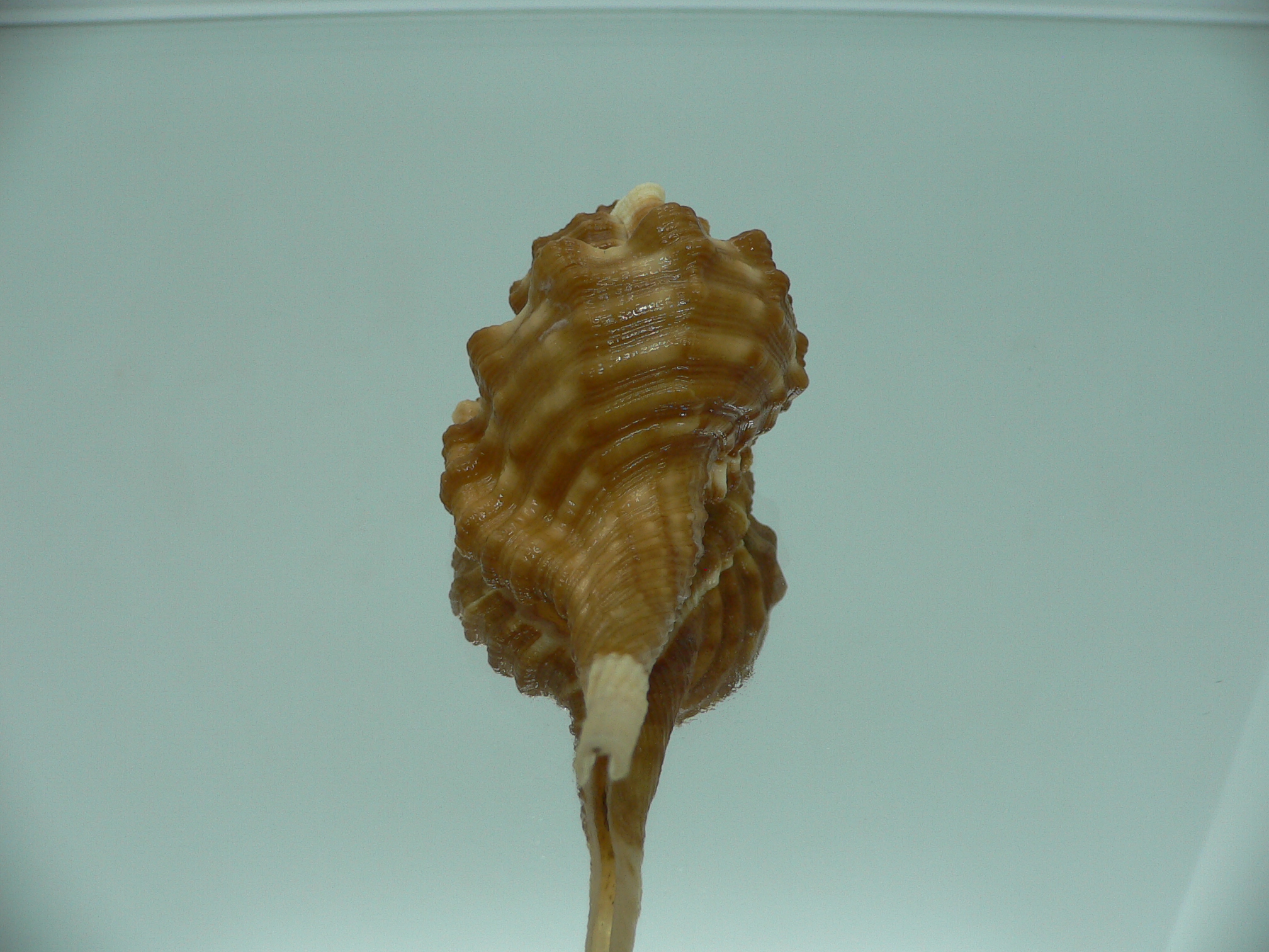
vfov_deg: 40.7
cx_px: 634
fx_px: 1283
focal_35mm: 35
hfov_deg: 52.6
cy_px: 476
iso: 80
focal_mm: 4.6
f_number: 2.8
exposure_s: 1/60
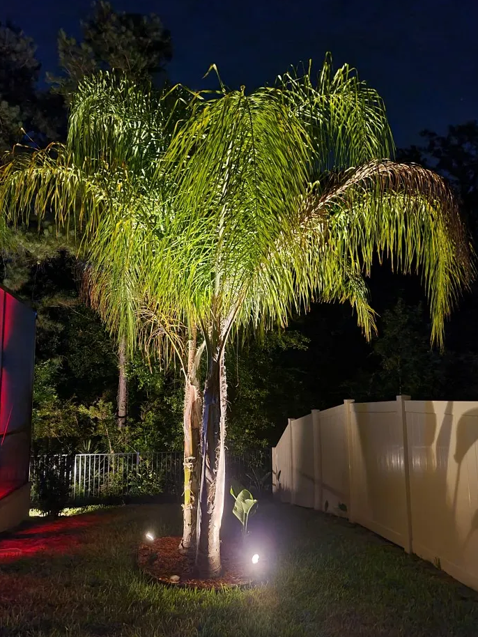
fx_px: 515
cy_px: 330
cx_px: 226
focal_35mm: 28
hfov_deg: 49.7
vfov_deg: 63.4
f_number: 1.8
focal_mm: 7
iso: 1250
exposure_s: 1/8
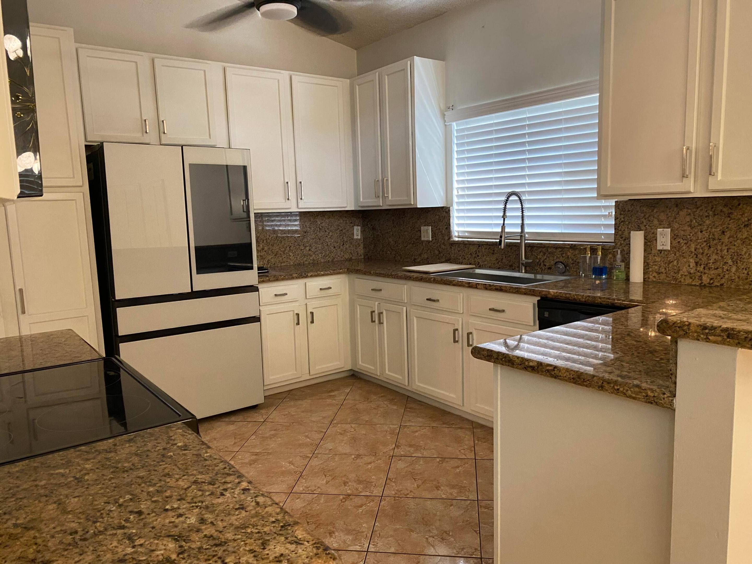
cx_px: 376
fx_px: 565
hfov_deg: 67.3
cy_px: 282
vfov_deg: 53.1
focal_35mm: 26
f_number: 1.8
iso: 400
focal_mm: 4.25
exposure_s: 1/60
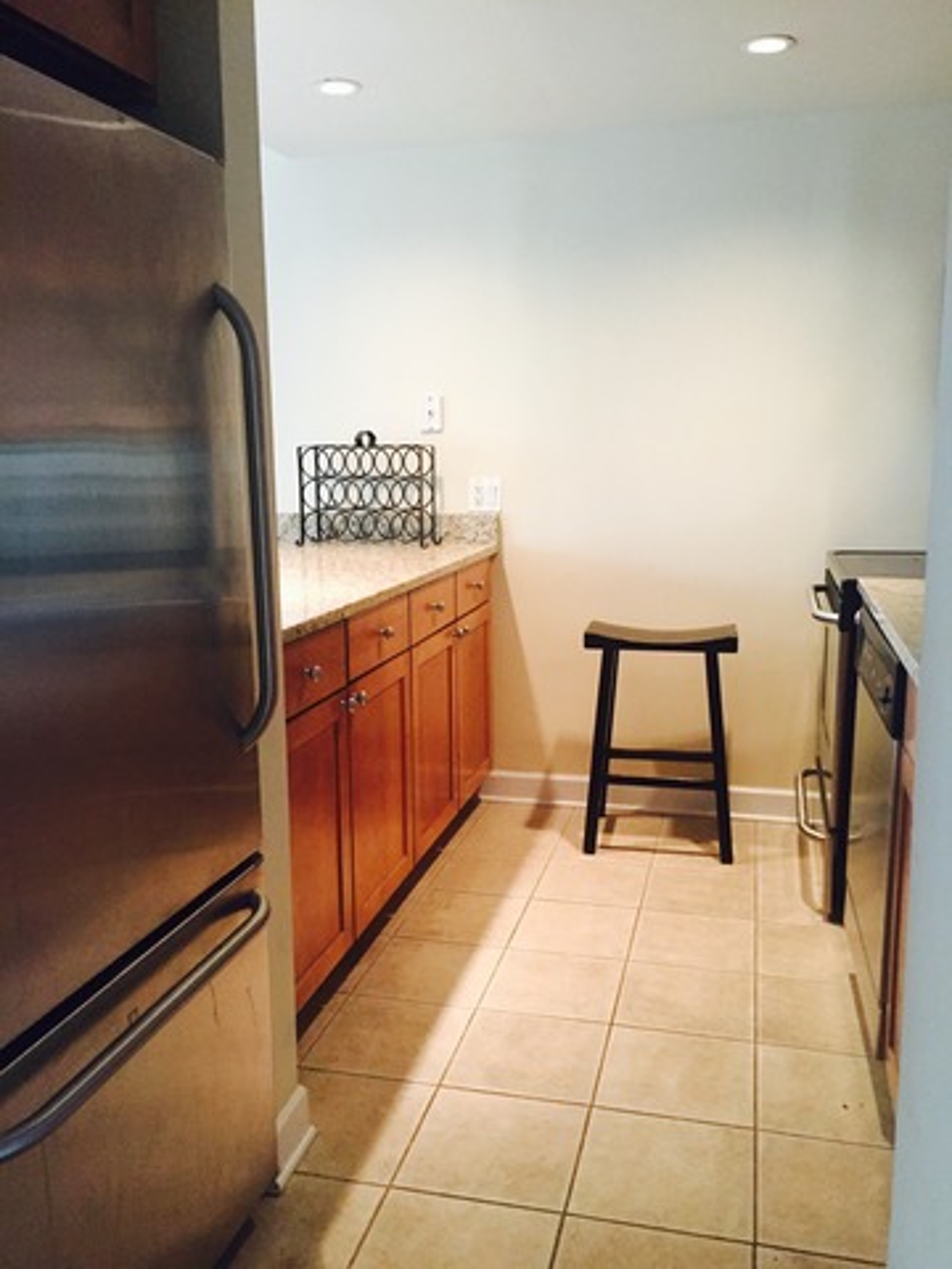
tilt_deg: -8.0
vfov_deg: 61.7
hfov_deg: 48.2
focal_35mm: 29
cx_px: 476
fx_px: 1063
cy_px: 634
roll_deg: +0.8
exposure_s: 1/30
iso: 200
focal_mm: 4.15
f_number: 2.2
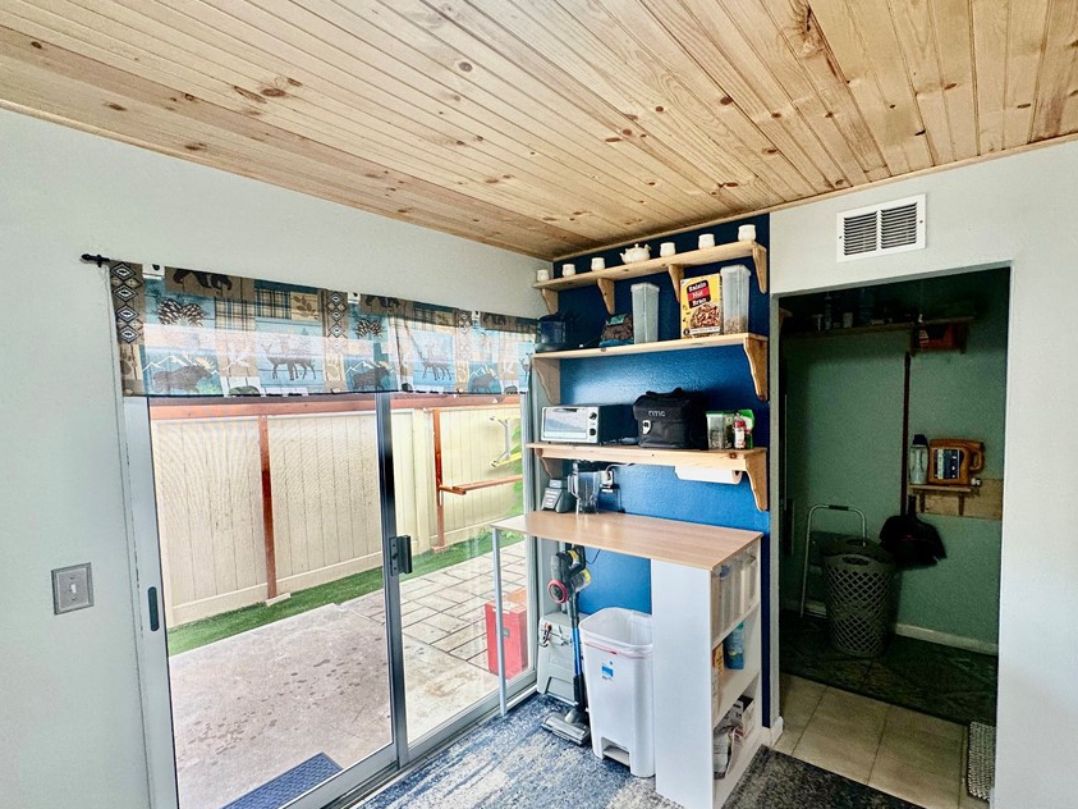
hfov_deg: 90.9
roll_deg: +1.2
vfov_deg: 74.6
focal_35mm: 17
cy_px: 429
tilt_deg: -3.5
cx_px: 579
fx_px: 529
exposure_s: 1/120
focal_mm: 2.22
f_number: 2.2
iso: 100
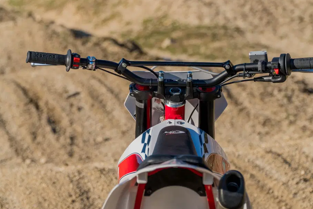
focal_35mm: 171
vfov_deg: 8.0
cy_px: 111
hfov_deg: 12.0
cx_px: 176
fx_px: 1487
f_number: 4
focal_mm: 86
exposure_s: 1/1000
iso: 100
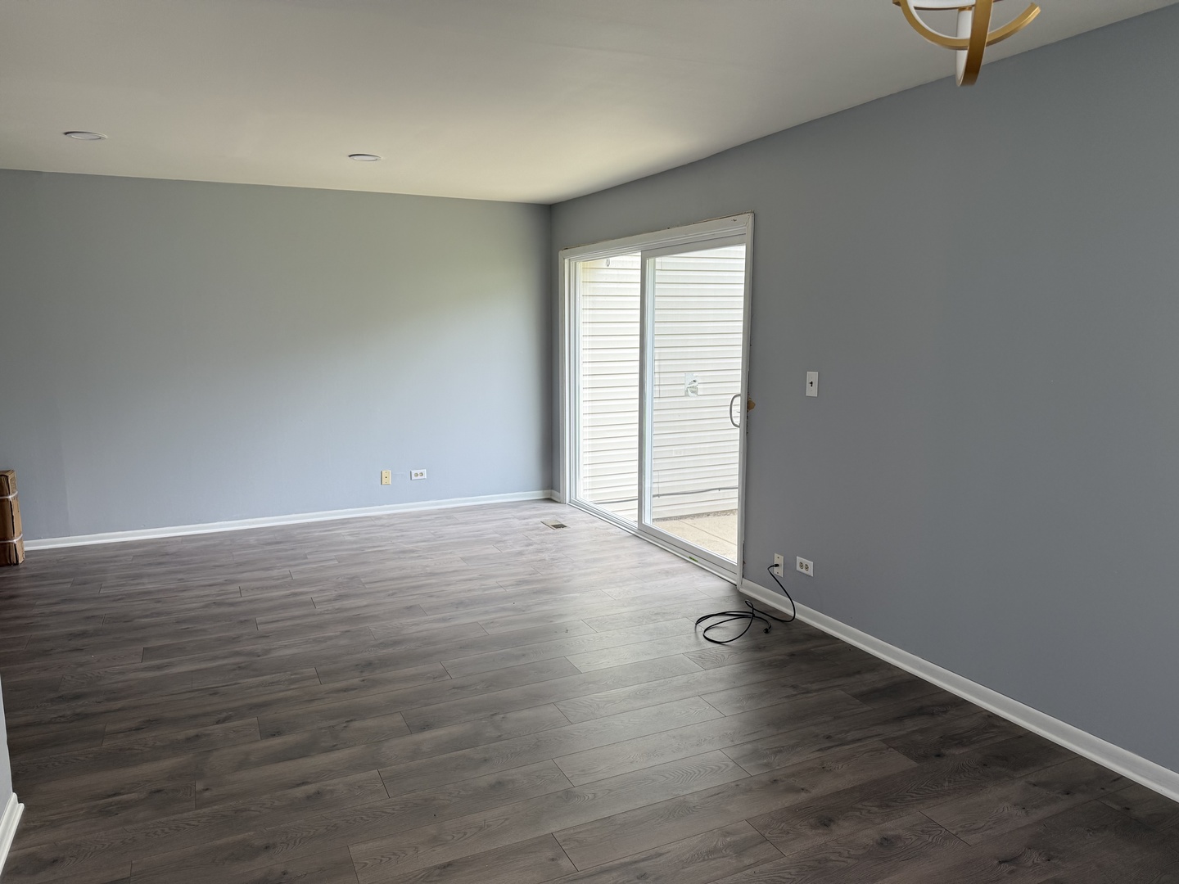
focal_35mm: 24
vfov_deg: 56.8
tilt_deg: -8.0
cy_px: 442
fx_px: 817
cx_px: 590
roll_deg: -0.1
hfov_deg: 71.6
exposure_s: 1/193
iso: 64
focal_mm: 6.76
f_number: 1.78
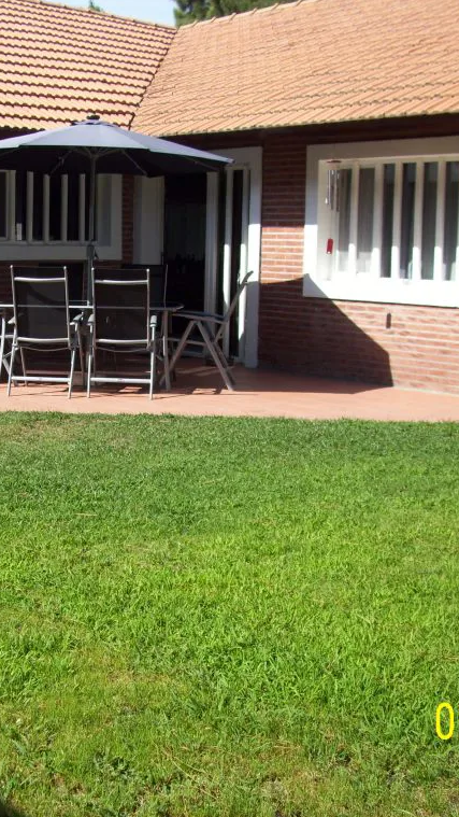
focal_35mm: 50
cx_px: 159
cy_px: 411
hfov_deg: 23.9
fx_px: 1082
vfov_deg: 41.3
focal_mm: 5.7
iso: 80
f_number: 2.9
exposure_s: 1/640
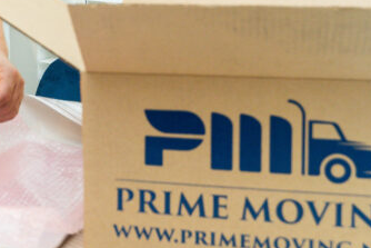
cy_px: -64
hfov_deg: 21.0
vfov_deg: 13.9
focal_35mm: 95
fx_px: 979
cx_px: 46
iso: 640
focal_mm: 31
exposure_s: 1/125
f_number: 4
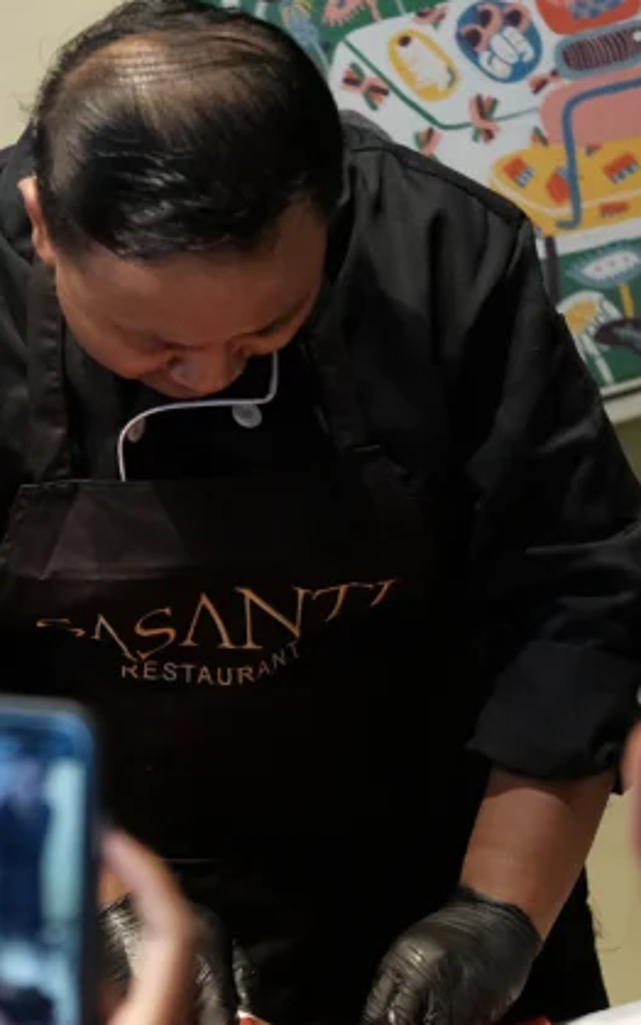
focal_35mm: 132
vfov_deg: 15.8
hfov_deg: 9.9
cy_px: 711
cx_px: 115
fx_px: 3688
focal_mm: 35
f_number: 2
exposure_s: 1/50
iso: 2000
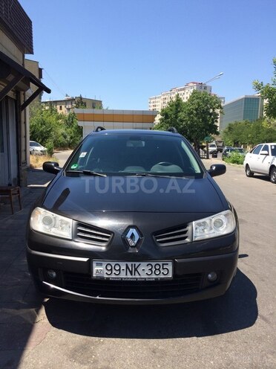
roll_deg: -1.6
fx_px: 308
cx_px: 138
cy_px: 184
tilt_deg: -11.8
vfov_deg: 61.7
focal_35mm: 29
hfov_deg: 48.2
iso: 32
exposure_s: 1/1520
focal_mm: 4.15
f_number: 2.2
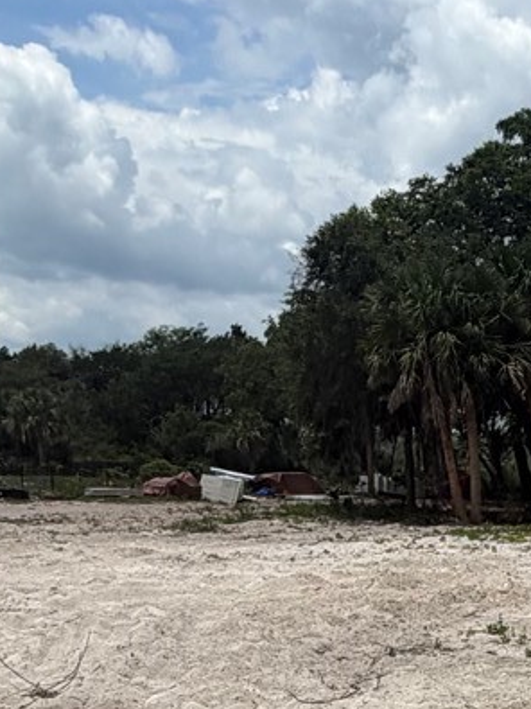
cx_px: 583
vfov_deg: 26.3
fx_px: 1392
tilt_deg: -13.4
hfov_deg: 20.6
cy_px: 783
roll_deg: +0.7
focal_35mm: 68
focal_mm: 2.22
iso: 20
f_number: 2.2
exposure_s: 1/1656
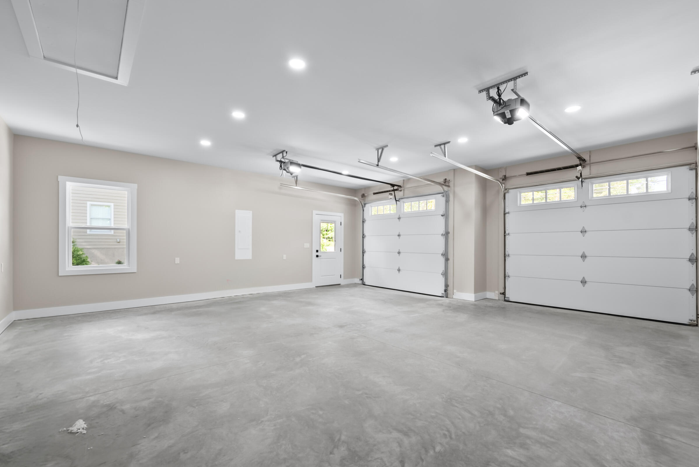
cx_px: 356
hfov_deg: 100.4
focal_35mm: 15
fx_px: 291
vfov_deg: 77.3
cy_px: 244
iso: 250
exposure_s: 1/2.5
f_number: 6.3
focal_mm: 12
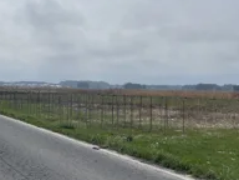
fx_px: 449
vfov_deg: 22.6
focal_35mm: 65
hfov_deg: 29.2
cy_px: 94
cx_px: 52
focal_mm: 4.2
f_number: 1.6
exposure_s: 1/7299
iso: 32
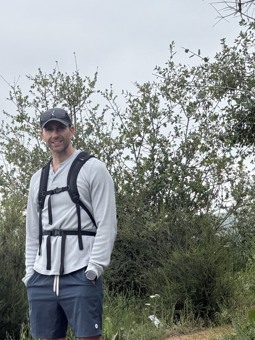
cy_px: 247
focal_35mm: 91
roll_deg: -0.9
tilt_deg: +3.8
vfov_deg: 21.4
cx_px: 21
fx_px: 894
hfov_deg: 16.0
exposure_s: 1/1795
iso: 64
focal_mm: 6.76
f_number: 1.78
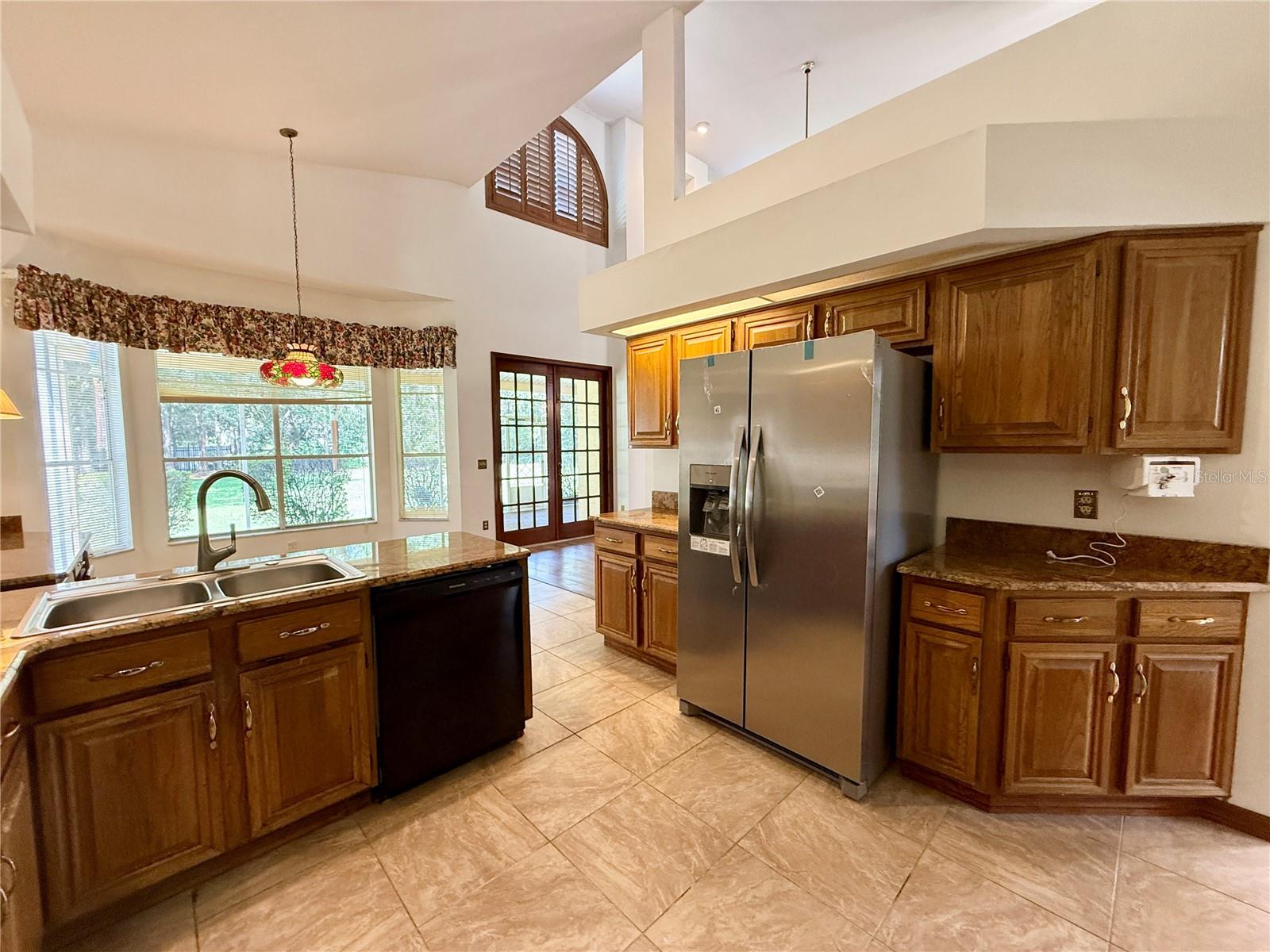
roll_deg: +0.0
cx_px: 635
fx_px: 514
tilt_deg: -3.5
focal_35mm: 14
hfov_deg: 102.1
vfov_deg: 85.7
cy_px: 476
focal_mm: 2.22
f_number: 2.2
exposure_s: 1/60
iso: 250
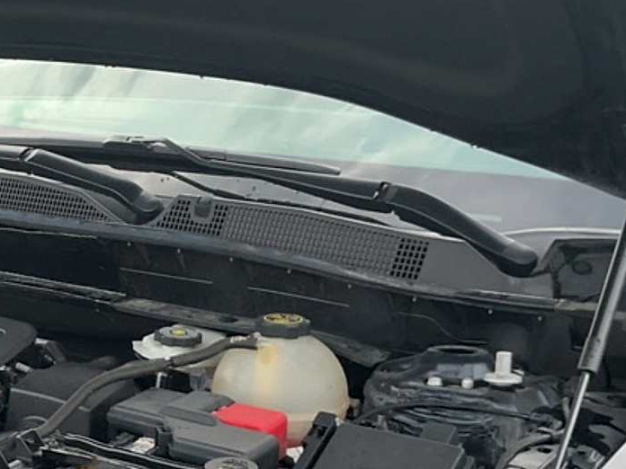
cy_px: 391
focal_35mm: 69
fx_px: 1248
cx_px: -82
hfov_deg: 25.8
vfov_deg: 21.0
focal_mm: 3
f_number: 1.8
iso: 25
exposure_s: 1/324
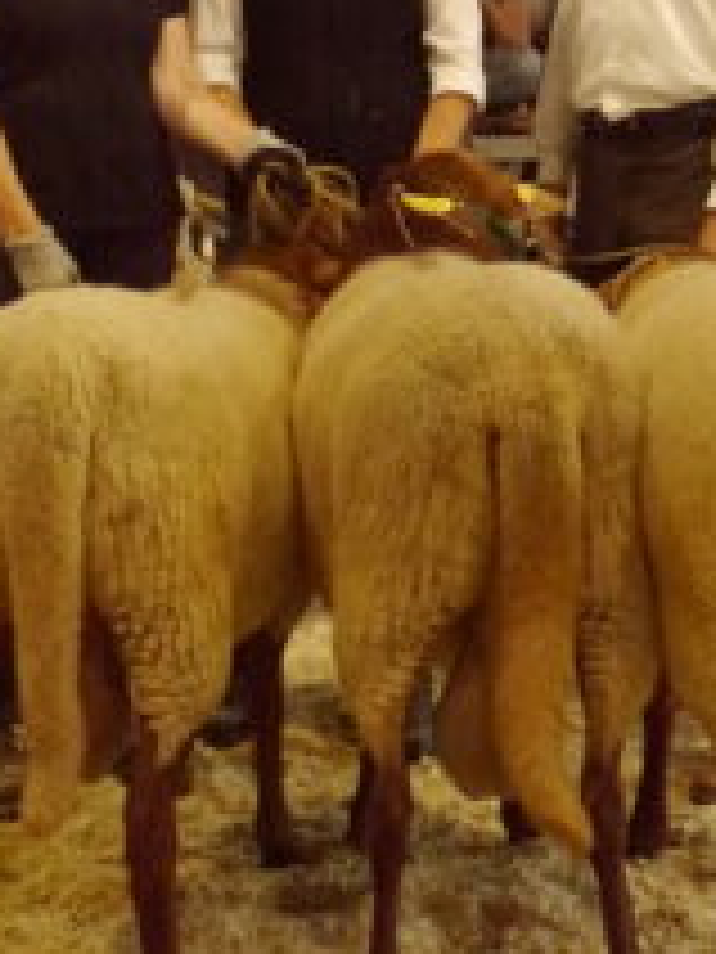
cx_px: 491
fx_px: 2372
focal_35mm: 86
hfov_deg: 17.1
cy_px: 140
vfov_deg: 22.3
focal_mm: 19
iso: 6400
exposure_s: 1/400
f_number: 8
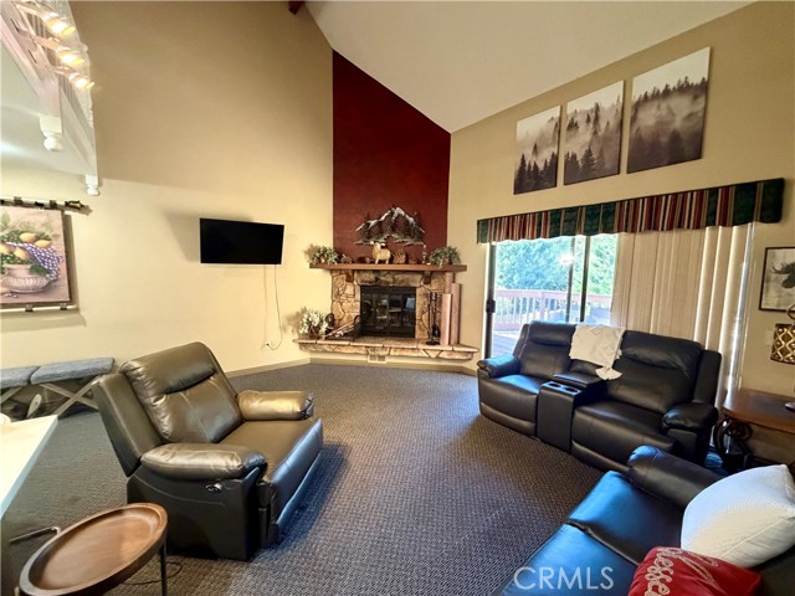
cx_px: 398
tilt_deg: -5.4
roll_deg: -0.7
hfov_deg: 102.1
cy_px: 298
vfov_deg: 85.7
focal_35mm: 14
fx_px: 322
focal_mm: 2.22
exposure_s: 1/60
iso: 800
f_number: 2.2
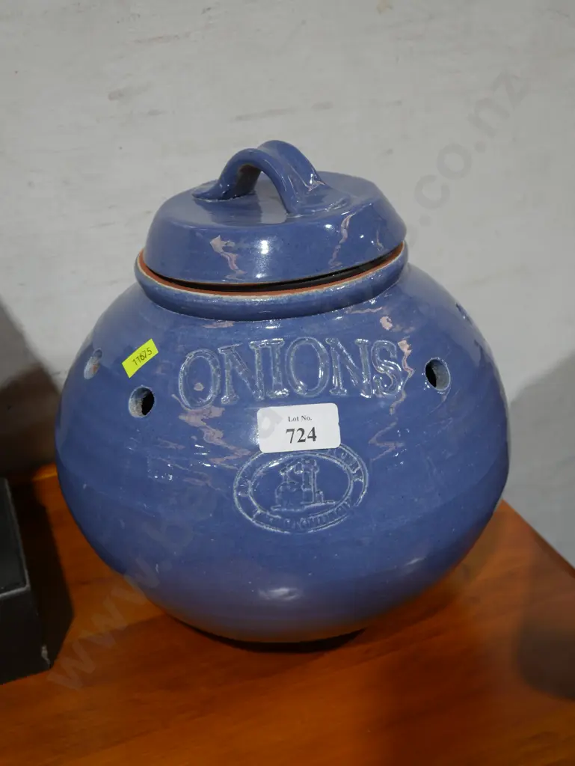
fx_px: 974
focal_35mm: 44
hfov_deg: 32.9
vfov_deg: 42.9
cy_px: 383
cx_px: 288
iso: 400
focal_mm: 22
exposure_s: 1/60
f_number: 4.7
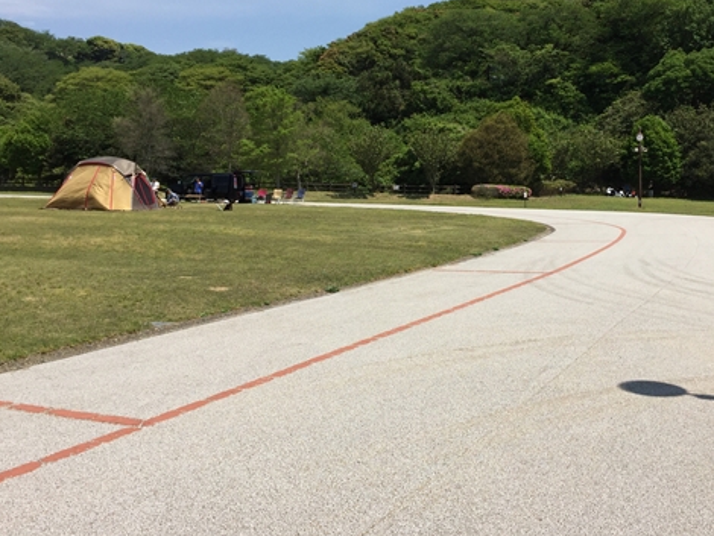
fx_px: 764
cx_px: 413
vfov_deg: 38.5
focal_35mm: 37
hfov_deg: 49.9
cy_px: 211
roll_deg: -0.2
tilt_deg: -2.5
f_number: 2.2
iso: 32
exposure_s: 1/3968
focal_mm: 4.15
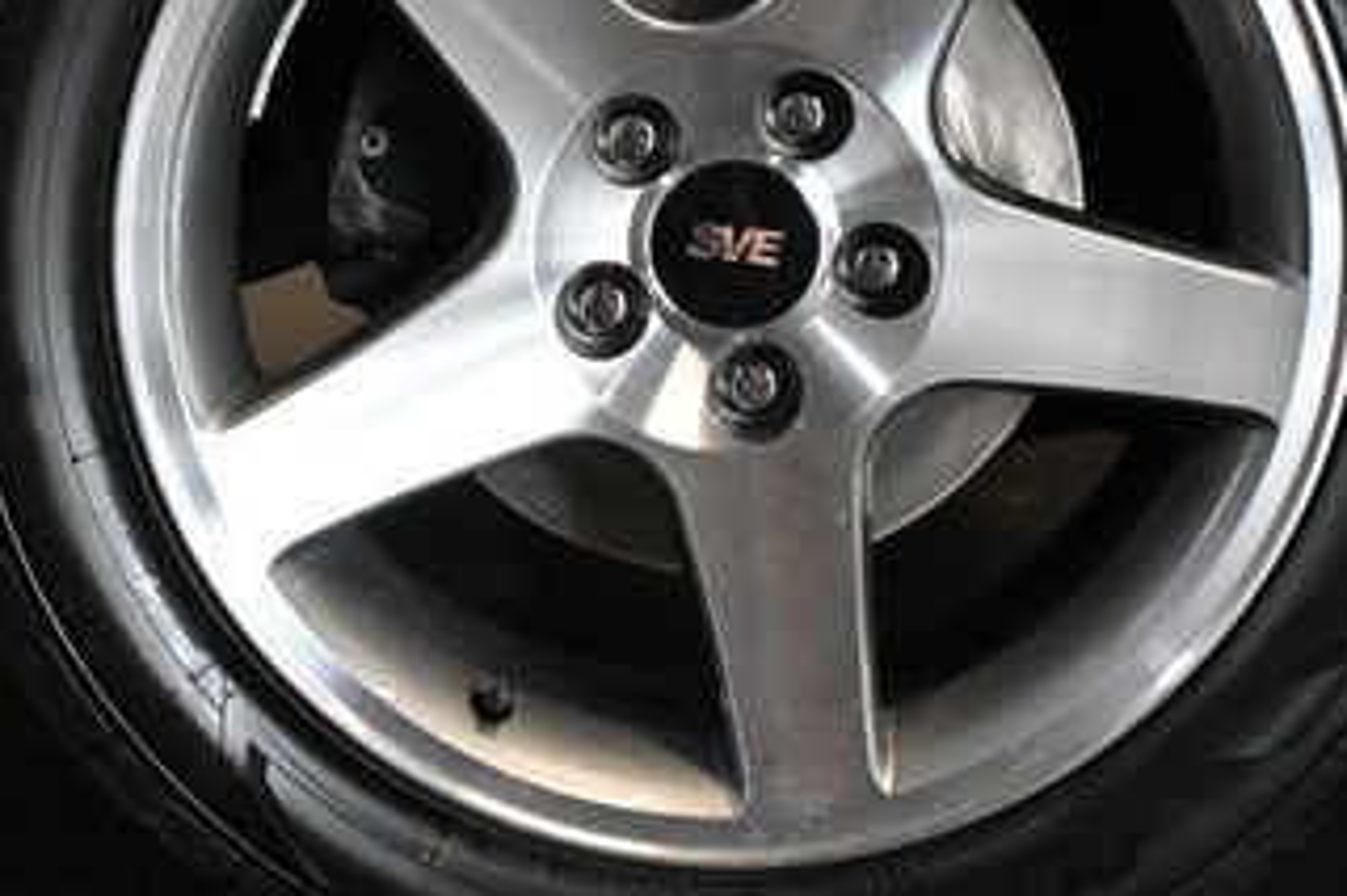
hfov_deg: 20.9
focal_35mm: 98
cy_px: 215
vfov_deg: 14.0
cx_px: 699
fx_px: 3646
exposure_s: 1/125
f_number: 5
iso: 2000
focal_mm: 32.5
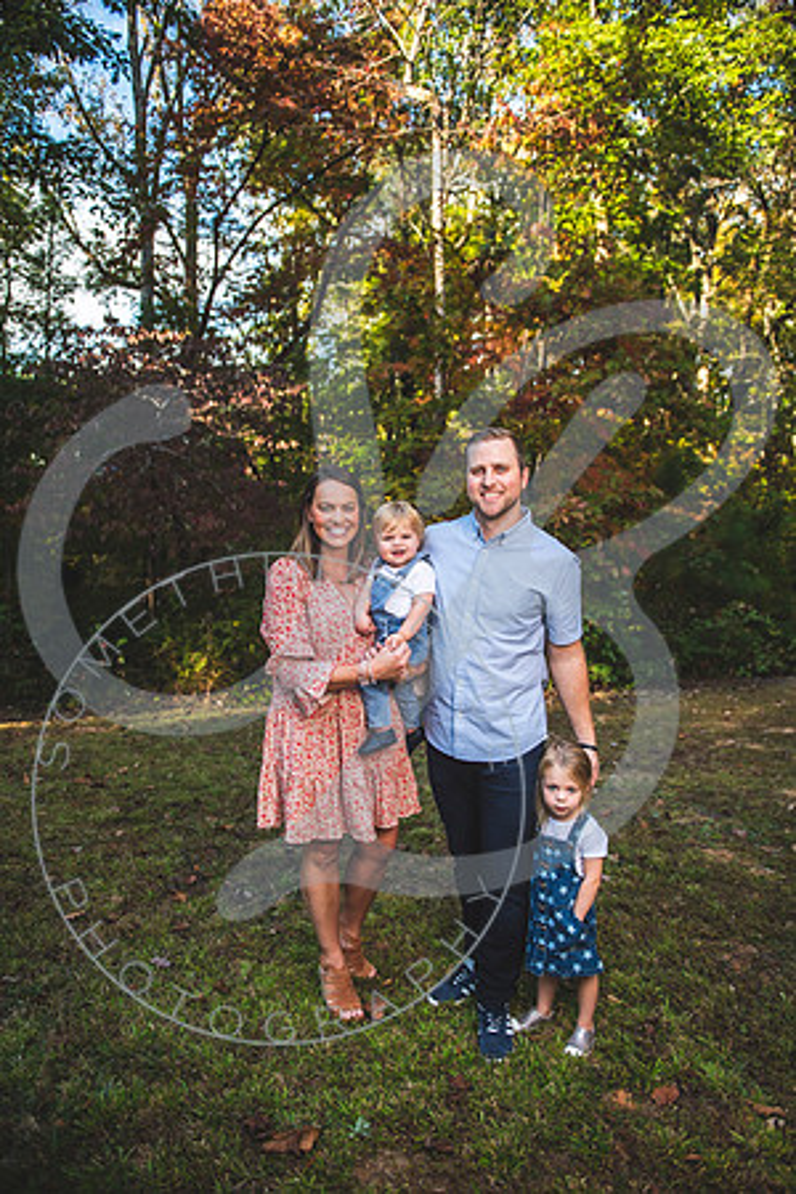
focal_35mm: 24
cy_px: 597
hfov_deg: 53.1
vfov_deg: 73.7
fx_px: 796
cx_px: 398
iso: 100
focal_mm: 24
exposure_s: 1/400
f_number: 2.8
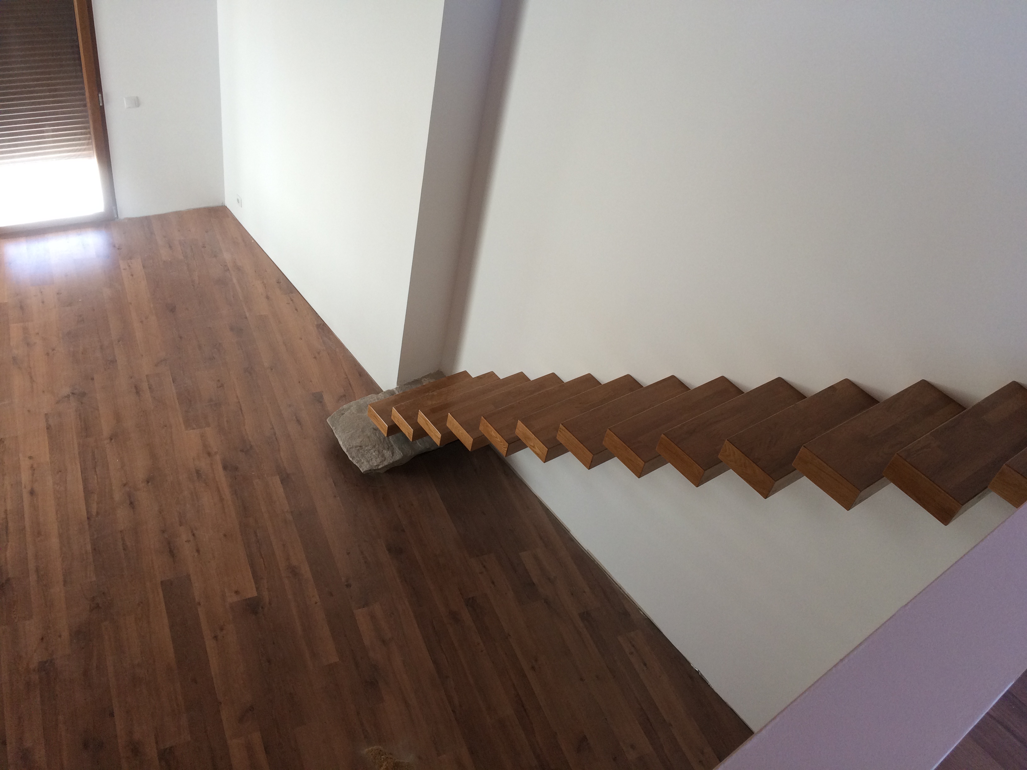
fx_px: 860
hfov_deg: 61.7
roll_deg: -13.4
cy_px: 385
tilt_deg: -41.8
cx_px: 514
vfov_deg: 48.2
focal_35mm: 29
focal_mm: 4.15
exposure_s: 1/100
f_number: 2.2
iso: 64
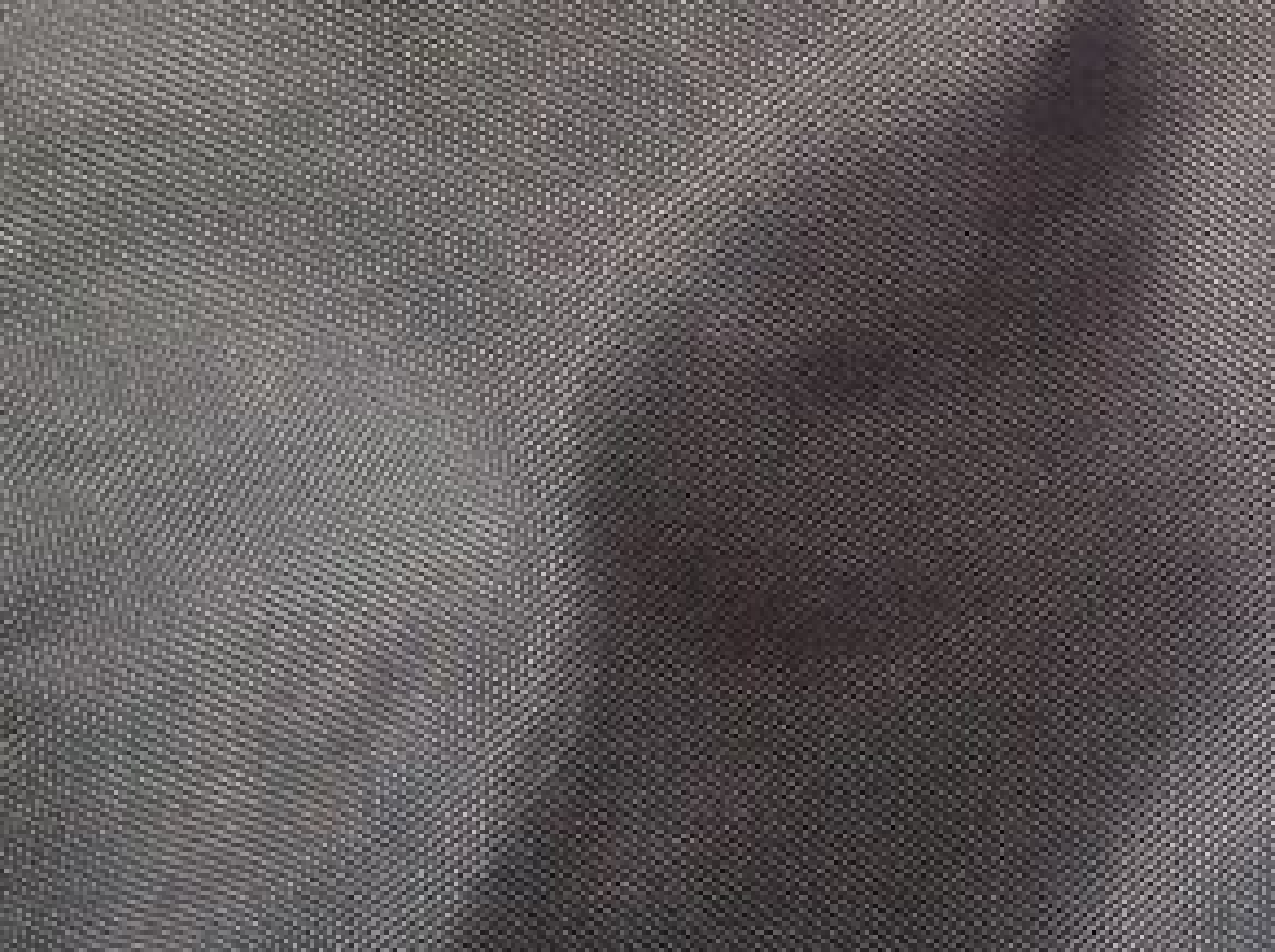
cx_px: 1681
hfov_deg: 15.6
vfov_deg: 12.1
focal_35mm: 120
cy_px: -50
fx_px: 4413
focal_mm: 4.28
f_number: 2.4
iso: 200
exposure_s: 1/15
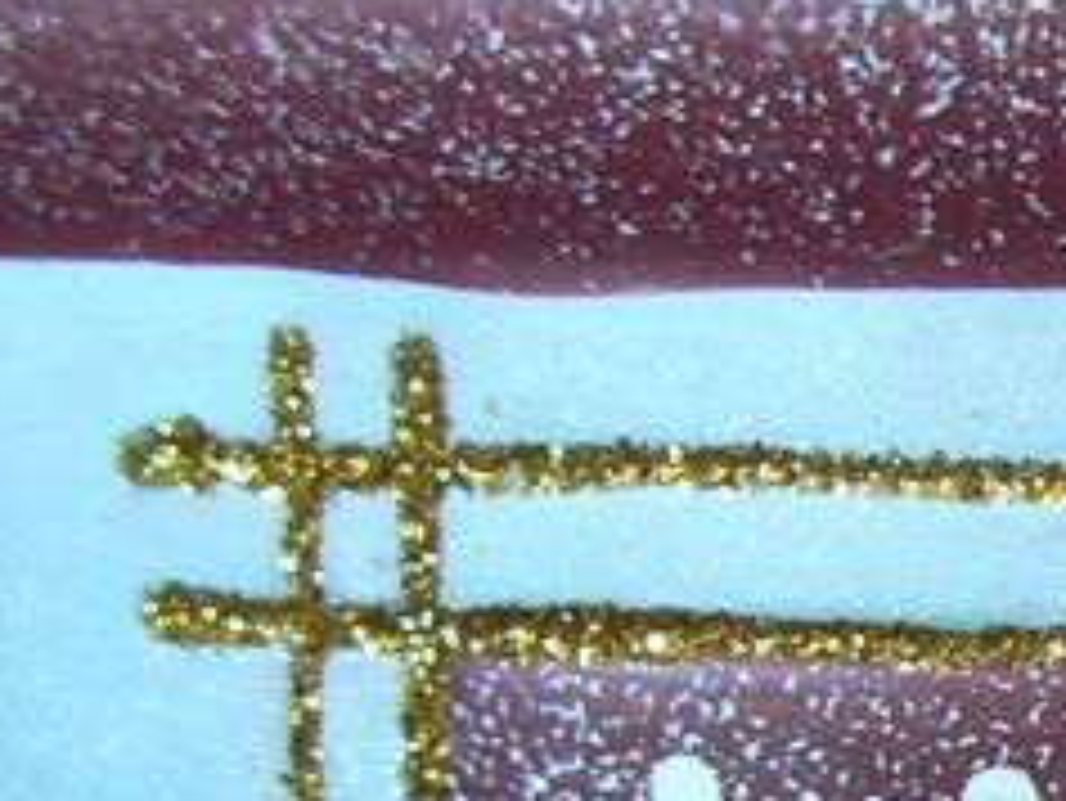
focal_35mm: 152
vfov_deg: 9.6
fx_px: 4683
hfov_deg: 12.8
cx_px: 1026
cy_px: 950
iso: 200
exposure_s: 1/10
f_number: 2.8
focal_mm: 6
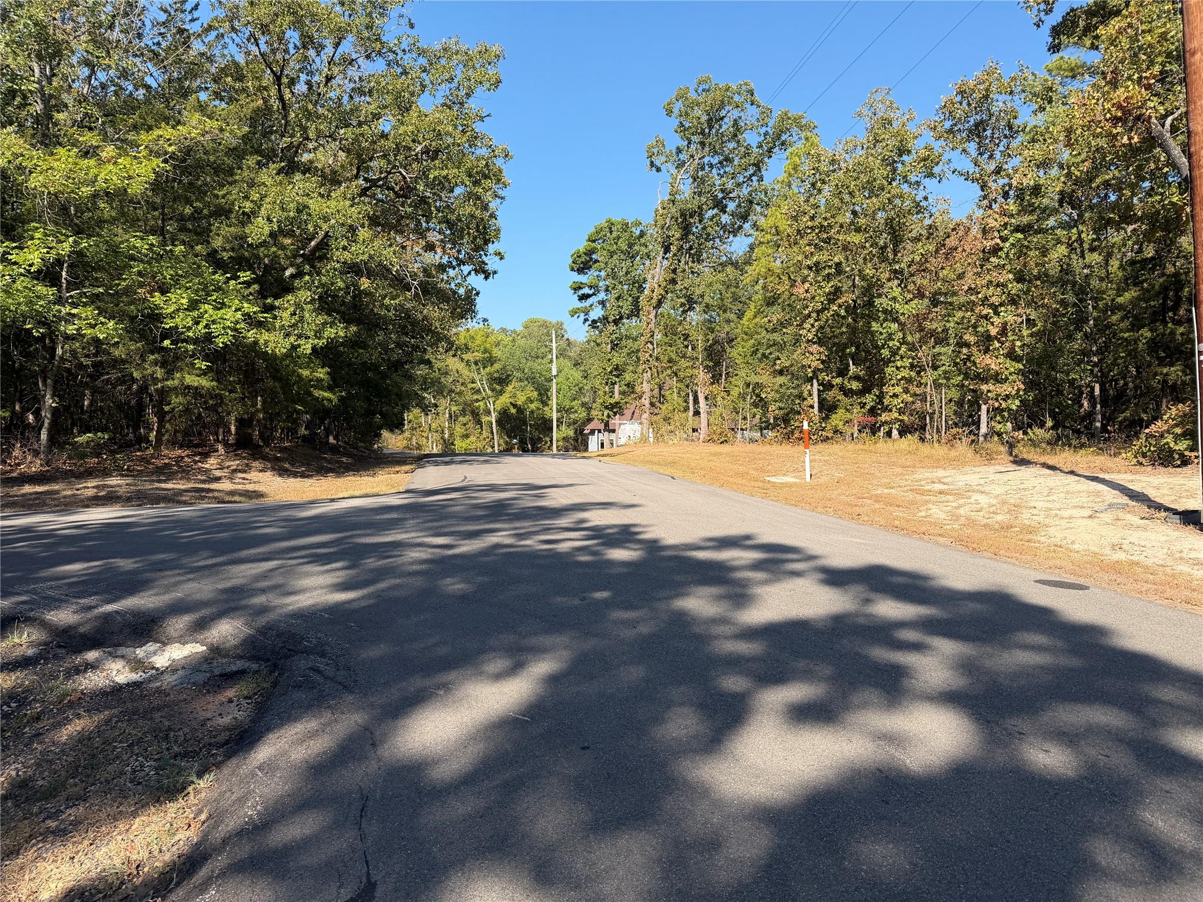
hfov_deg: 71.6
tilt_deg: -1.0
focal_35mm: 24
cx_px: 602
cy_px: 451
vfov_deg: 56.8
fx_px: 834
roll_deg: +1.3
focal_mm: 6.76
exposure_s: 1/2299
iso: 80
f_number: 1.78
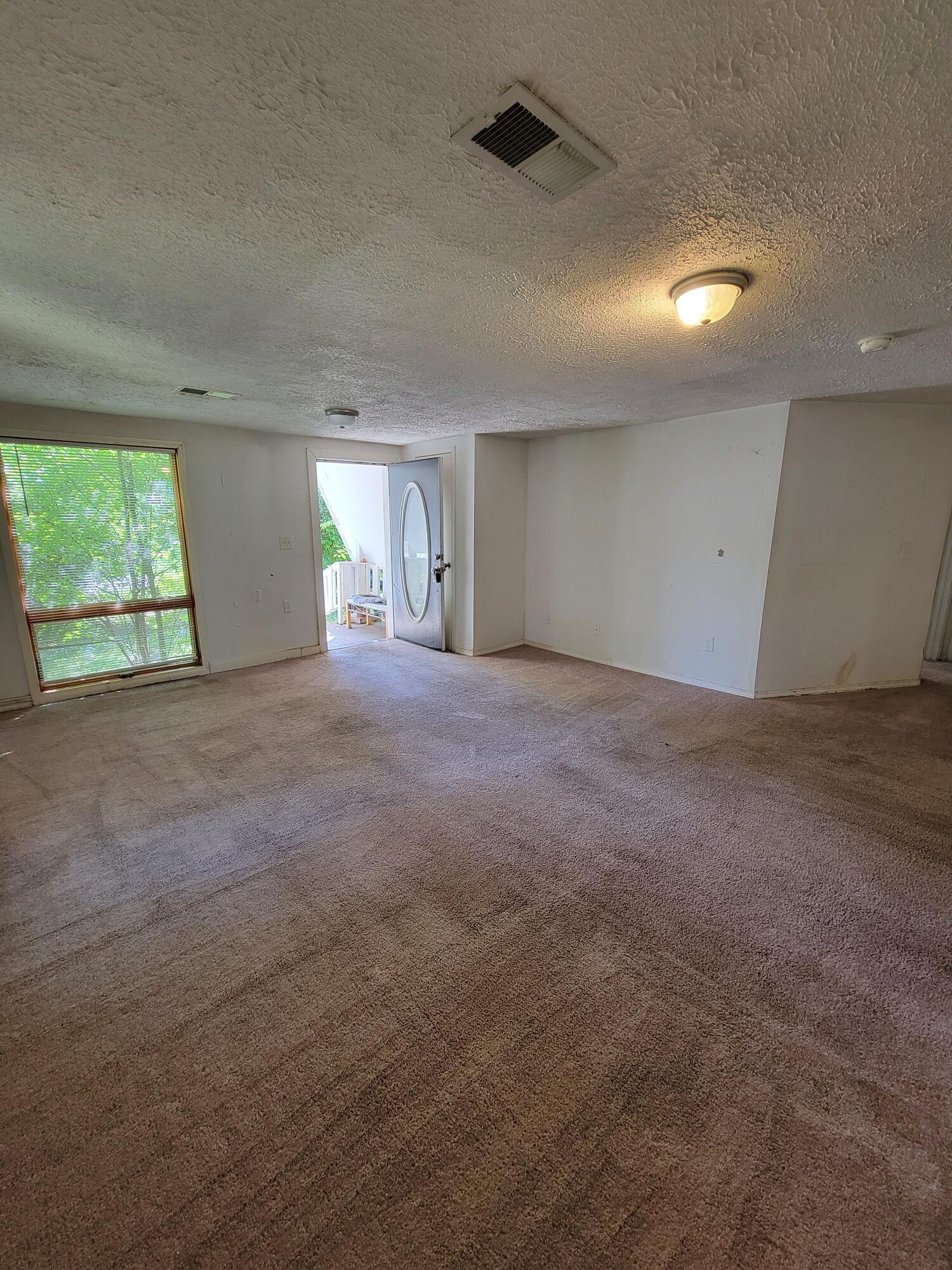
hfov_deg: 89.9
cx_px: 476
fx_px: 477
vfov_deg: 106.2
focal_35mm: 13
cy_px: 635
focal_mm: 2.2
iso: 200
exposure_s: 1/60
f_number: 2.2
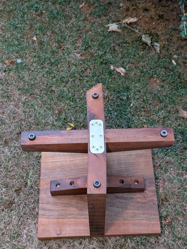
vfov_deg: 38.9
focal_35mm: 49
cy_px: 124
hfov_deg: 29.8
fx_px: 352
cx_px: 94
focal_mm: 6.9
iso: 79
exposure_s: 1/55.5
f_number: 1.68
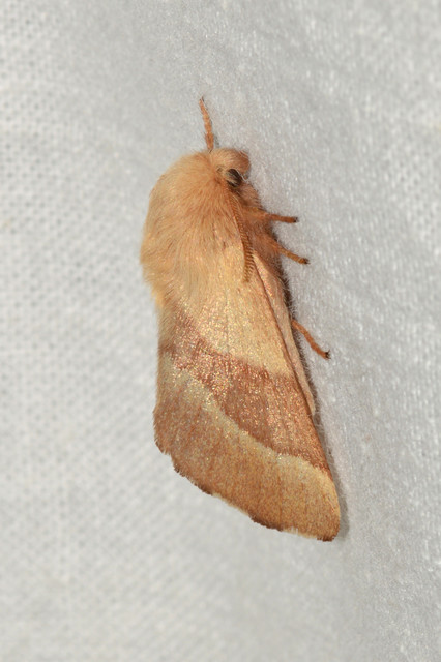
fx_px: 2759
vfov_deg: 13.7
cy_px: 331
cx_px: 220
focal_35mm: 150
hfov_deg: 9.1
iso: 100
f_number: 22
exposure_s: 1/200
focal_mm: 100
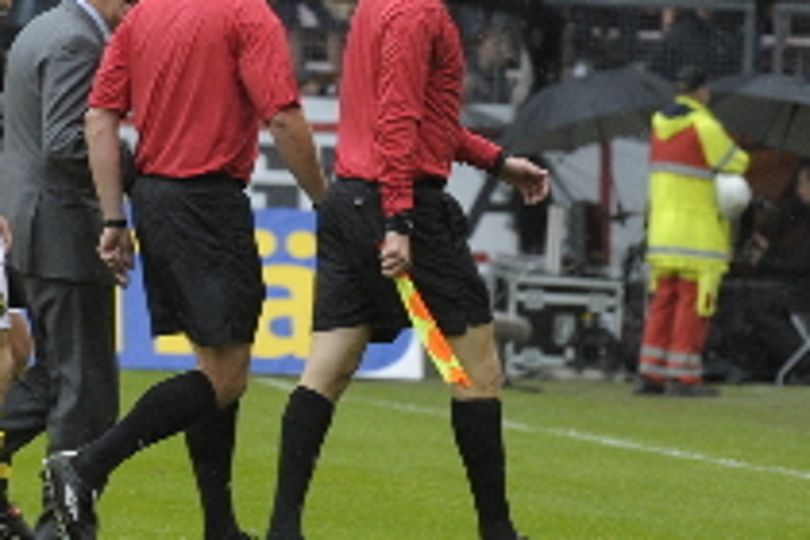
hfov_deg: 2.4
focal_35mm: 862
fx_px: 19393
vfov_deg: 1.6
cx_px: 174
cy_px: 39
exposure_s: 1/640
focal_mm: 280
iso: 2500
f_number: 7.1
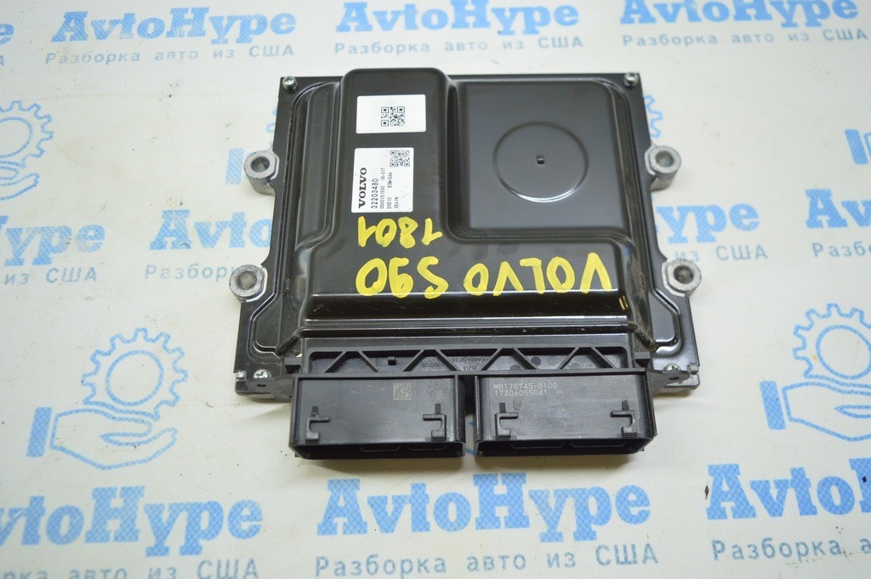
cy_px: 290
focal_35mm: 30
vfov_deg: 43.5
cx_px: 436
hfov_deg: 62.0
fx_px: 725
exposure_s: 1/40
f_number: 3.5
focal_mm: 20
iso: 400
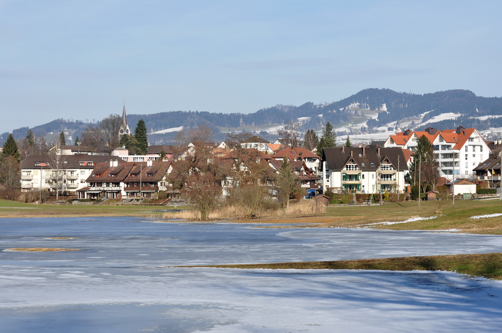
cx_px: 251
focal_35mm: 105
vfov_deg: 13.0
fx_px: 1462
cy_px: 166
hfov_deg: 19.5
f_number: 11
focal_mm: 70
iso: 200
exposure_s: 1/320
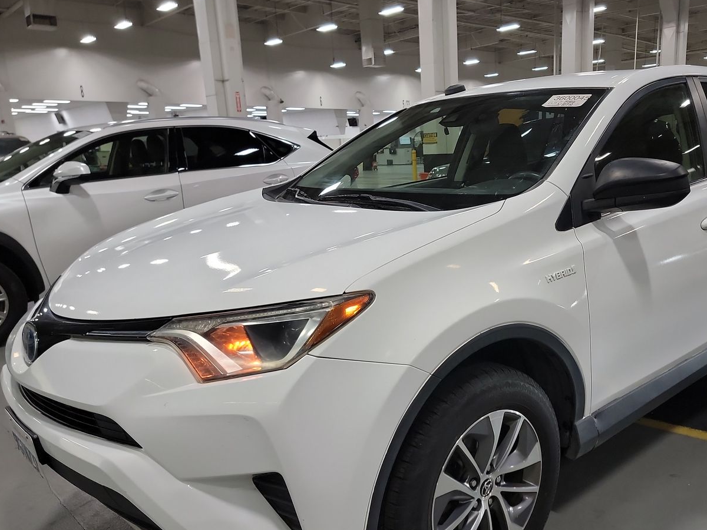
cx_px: 447
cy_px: 297
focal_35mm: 32
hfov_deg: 56.1
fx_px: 654
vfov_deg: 44.1
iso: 404
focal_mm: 6.7
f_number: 1.8
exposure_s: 1/59
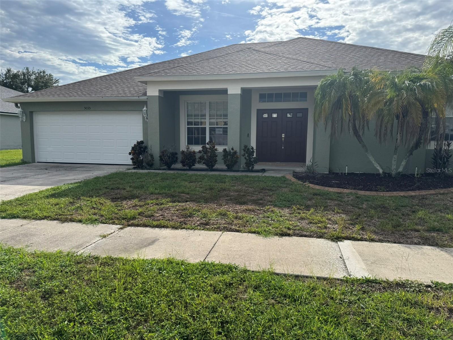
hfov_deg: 71.6
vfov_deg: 56.8
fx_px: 314
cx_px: 226
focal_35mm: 24
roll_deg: -0.7
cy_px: 170
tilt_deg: -6.4
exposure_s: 1/5348
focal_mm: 6.76
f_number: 1.78
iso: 80
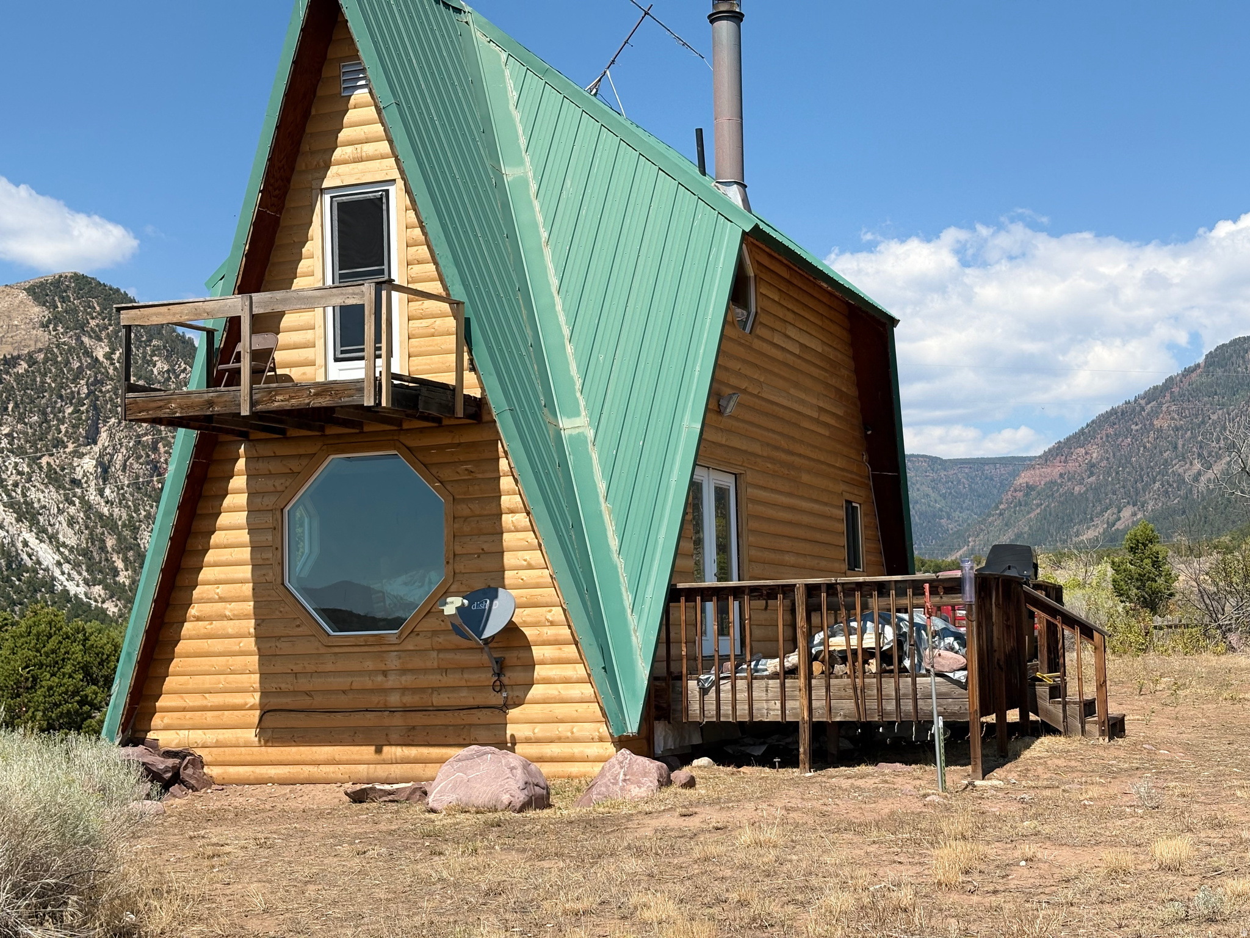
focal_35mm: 52
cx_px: 625
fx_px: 1878
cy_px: 469
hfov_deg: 36.8
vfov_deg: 28.0
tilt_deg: +6.3
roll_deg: +2.1
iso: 40
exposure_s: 1/4065
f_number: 1.6
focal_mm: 5.96
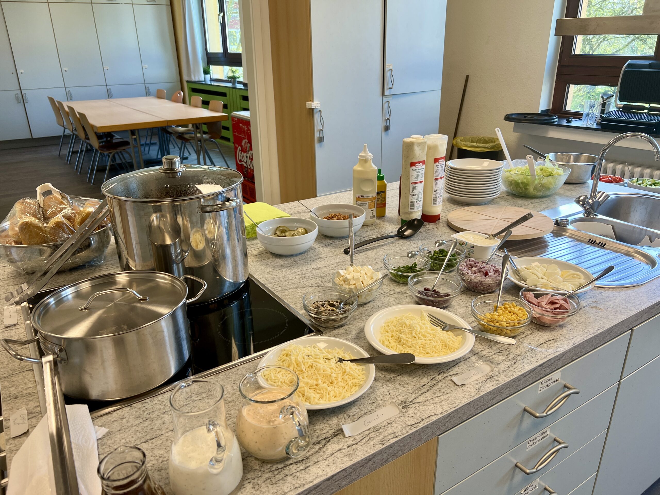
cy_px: 248
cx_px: 330
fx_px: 496
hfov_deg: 67.3
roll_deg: +0.7
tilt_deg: -22.5
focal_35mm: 26
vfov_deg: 53.1
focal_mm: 5.7
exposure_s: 1/120
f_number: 1.5
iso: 64
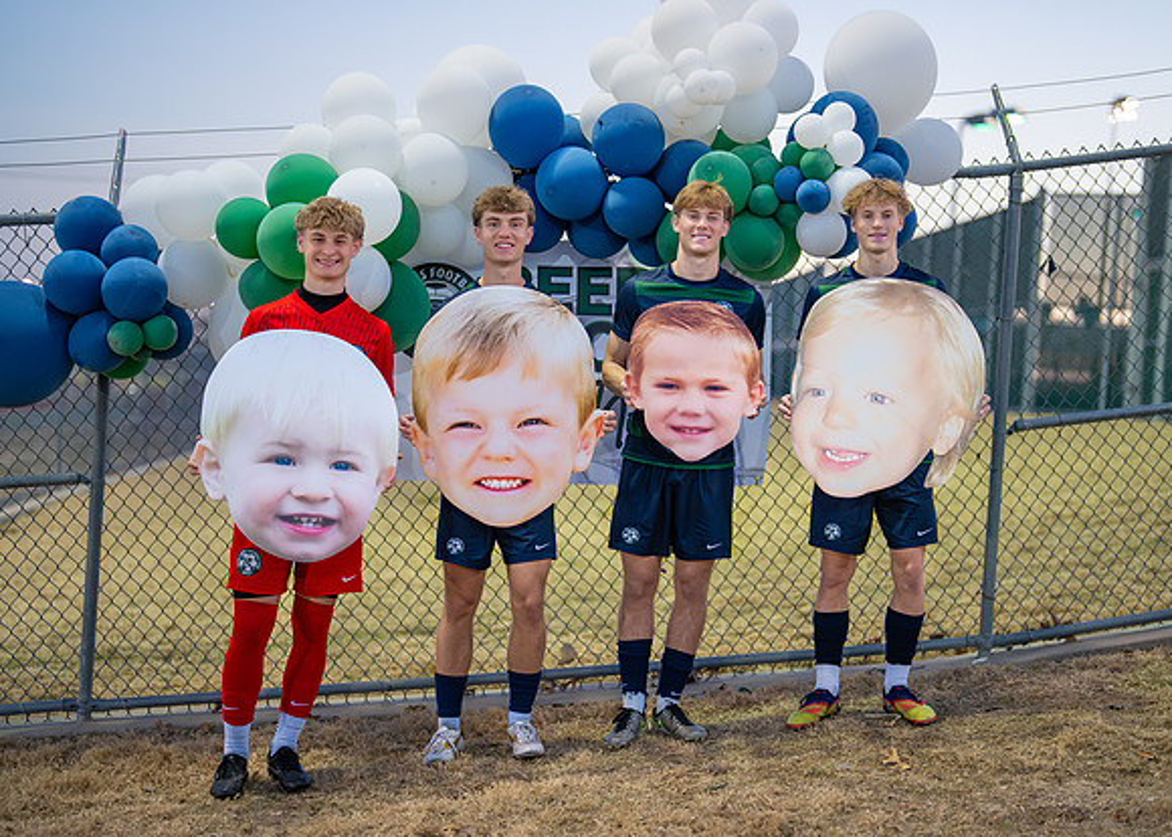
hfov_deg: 33.8
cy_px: 443
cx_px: 637
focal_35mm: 58
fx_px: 1929
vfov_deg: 24.5
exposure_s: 1/400
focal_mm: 50
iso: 1600
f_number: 1.2
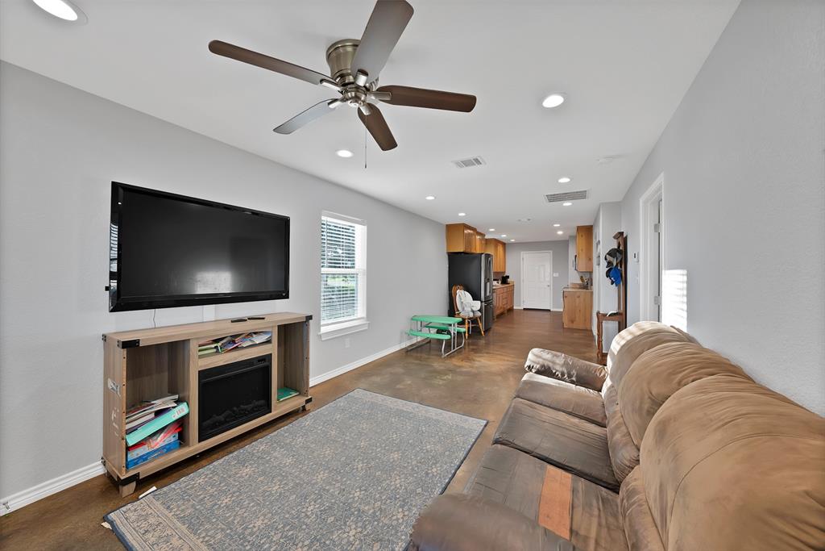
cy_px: 276
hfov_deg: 112.6
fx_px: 275
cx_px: 412
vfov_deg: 90.0
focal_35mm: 12
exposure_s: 1/5
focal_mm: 12
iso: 640
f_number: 9
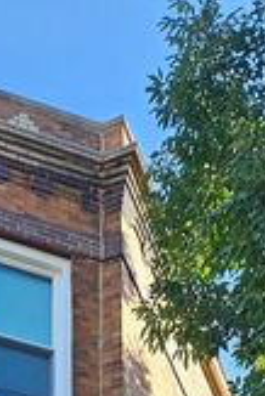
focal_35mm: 98
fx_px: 1080
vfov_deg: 15.9
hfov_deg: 13.9
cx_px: 32
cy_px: 808
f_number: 1.8
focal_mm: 5.4
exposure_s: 1/268
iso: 25
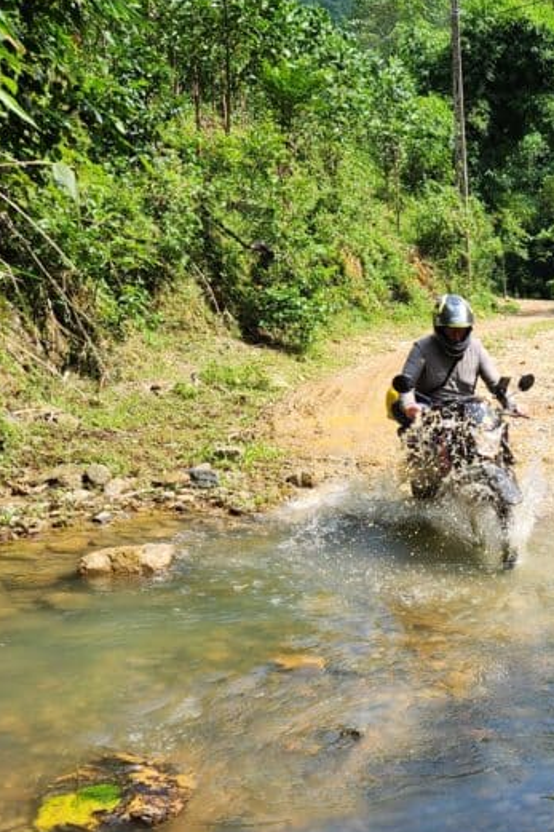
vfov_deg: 41.5
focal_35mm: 47
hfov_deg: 26.5
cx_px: 599
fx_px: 1086
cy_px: 545
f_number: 1.8
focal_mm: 5.4
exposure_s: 1/724
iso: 20
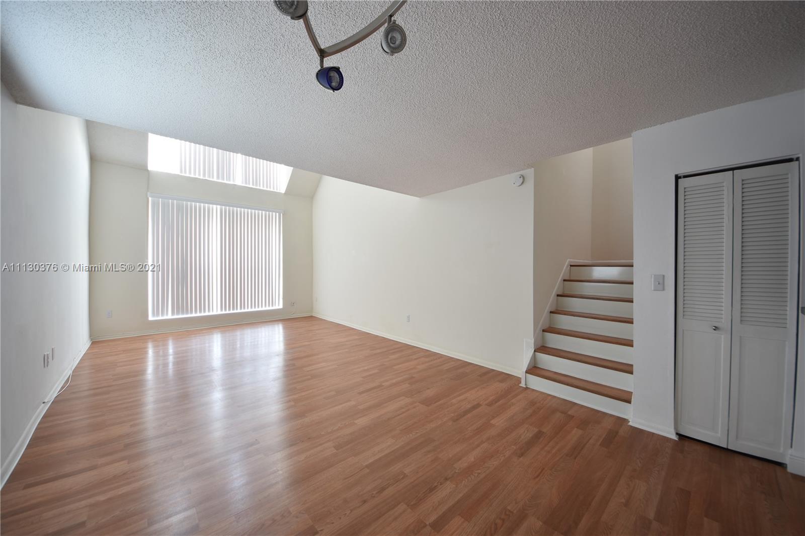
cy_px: 268
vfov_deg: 90.0
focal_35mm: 12
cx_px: 402
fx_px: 268
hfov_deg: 112.6
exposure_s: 2
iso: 100
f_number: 4.5
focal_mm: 8
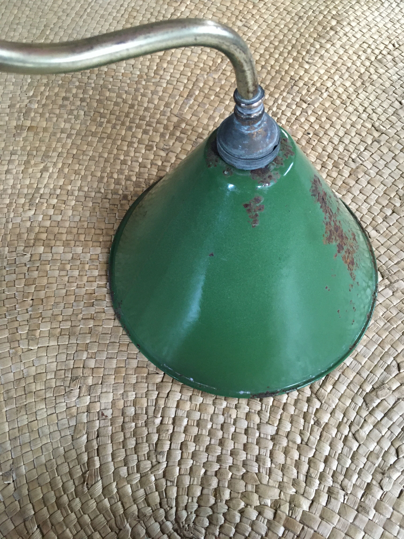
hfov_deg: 48.2
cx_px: 202
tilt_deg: -61.7
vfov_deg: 61.7
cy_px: 270
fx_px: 451
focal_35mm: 29
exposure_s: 1/17
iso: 200
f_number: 2.2
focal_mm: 4.15
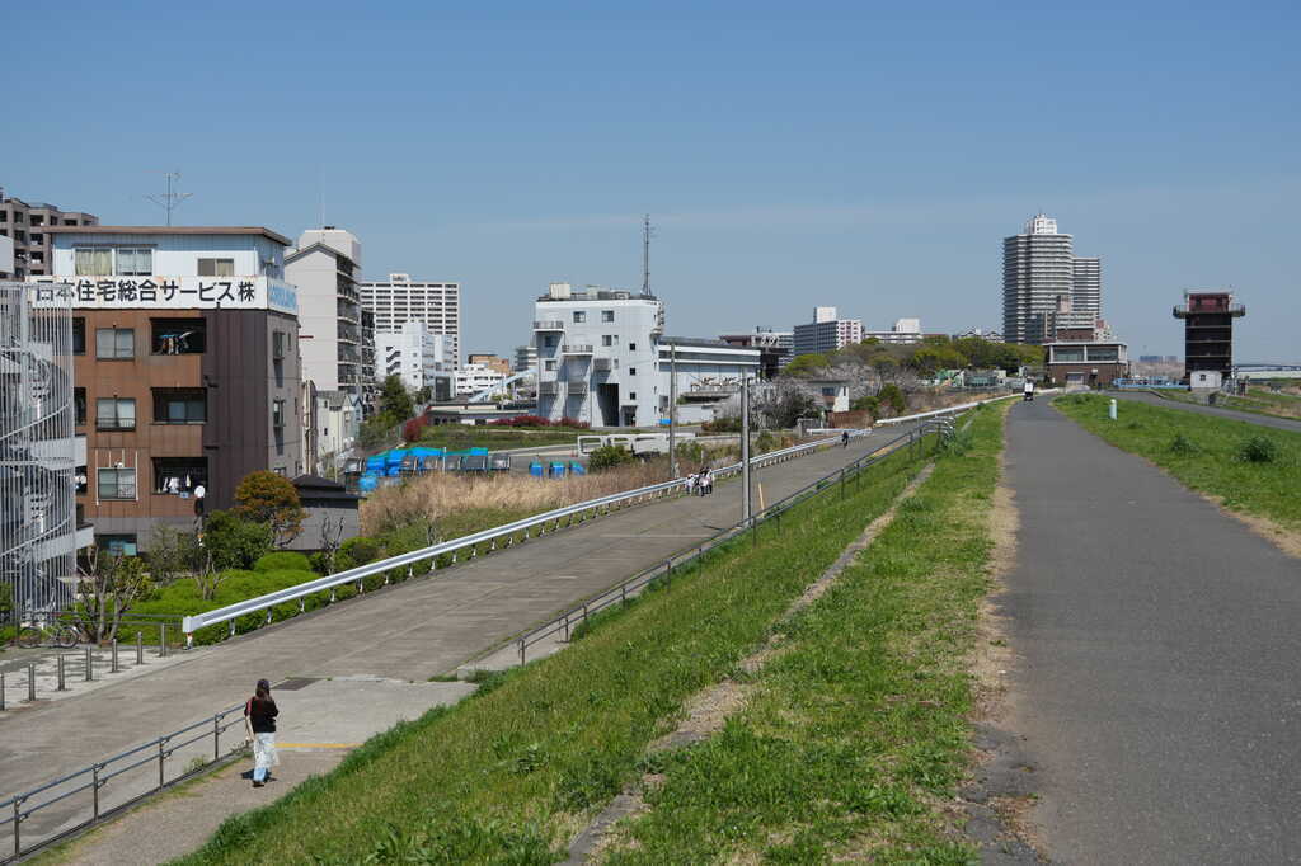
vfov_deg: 30.8
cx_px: 650
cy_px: 433
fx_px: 1571
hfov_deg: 45.0
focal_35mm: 44
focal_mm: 29
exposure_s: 1/640
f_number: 6.3
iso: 100
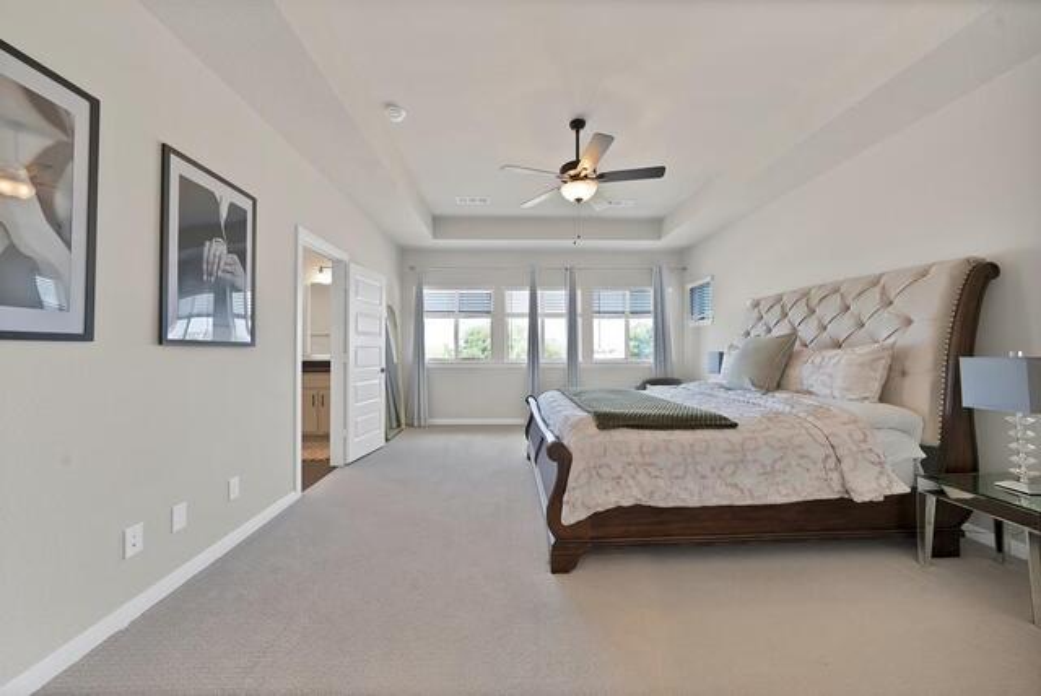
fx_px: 347
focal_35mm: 12
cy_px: 348
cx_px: 520
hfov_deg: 112.6
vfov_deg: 90.1
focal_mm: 12
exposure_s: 1/5
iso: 640
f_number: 9
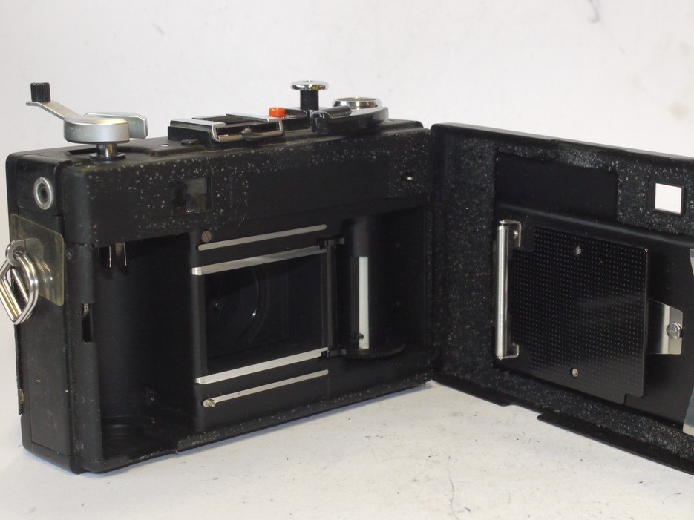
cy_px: 297
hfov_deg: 25.3
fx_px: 1544
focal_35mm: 77
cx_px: 397
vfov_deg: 19.1
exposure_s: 1/40
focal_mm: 30
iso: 800
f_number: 9
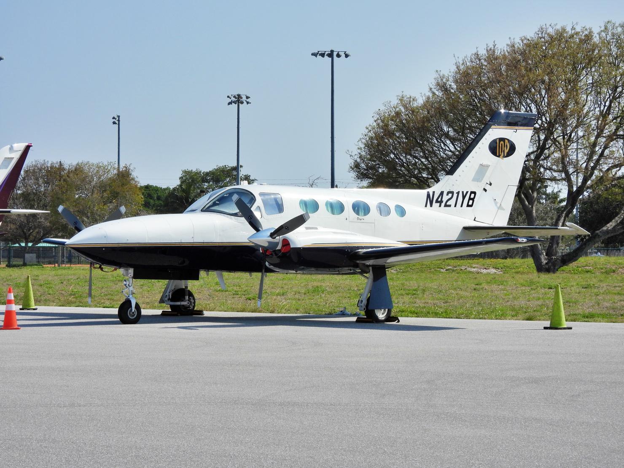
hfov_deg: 14.6
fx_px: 2434
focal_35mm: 135
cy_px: 234
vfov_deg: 11.0
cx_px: 312
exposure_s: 1/2000
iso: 100
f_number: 4
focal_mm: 24.1
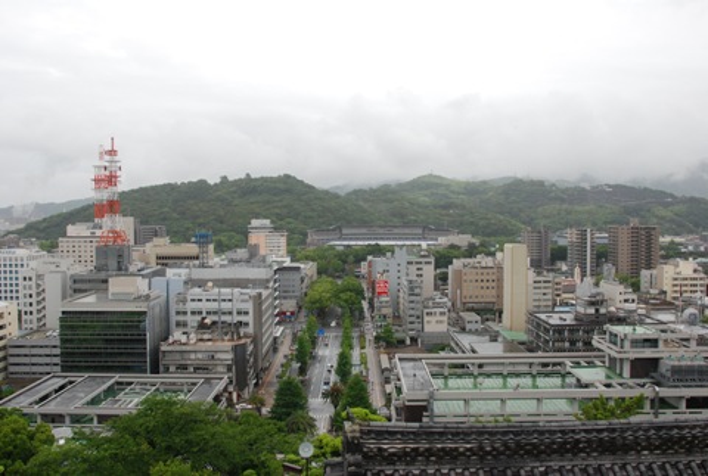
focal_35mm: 30
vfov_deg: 43.9
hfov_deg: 61.8
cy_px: 238
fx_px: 592
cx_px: 354
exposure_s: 1/400
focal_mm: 20
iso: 320
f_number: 7.1
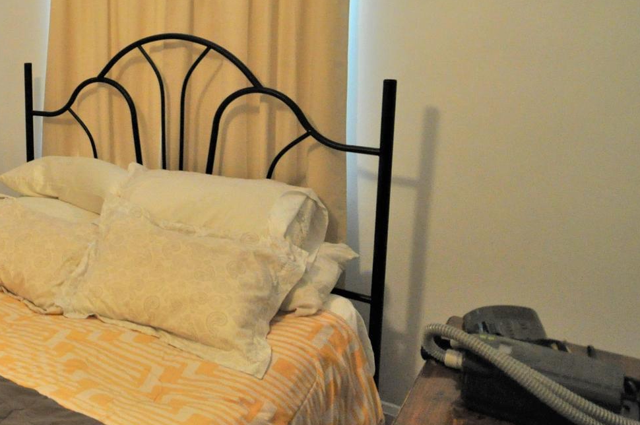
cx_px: -28
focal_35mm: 38
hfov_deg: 42.3
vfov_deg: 34.4
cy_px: 118
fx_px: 675
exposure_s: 1/30
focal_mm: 12
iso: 1600
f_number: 4
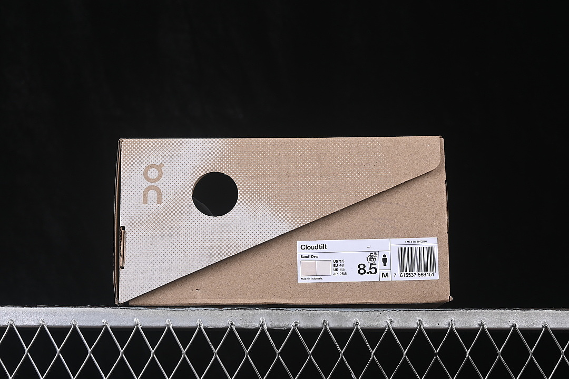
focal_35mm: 75
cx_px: 284
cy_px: 190
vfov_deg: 18.2
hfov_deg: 27.0
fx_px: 1185
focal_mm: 50
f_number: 8
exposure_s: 1/80
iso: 160
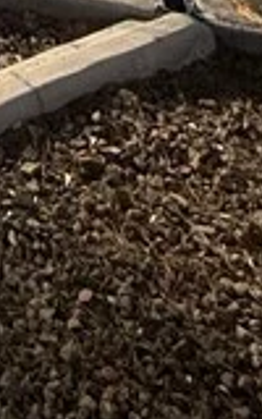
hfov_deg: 10.9
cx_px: -435
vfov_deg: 10.9
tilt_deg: +17.5
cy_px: -896
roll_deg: -4.3
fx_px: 1085
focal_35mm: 95
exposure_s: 1/779
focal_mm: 2.22
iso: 64
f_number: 2.2
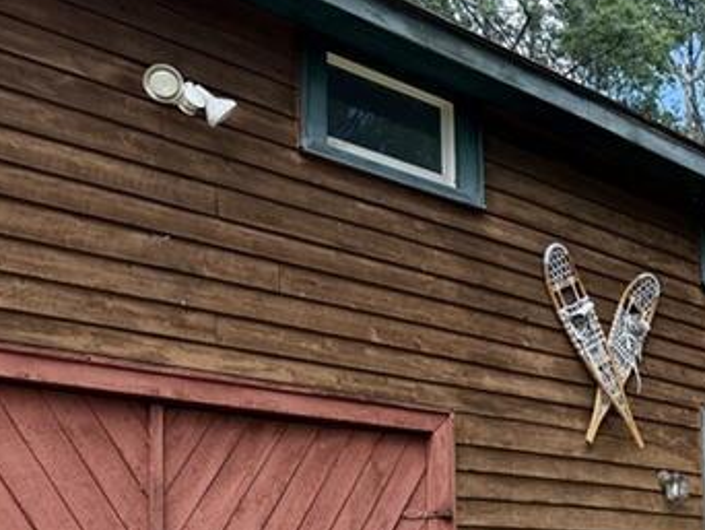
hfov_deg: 26.5
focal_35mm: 64
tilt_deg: +5.4
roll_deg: +3.0
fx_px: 1304
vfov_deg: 22.2
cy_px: 507
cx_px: 867
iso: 100
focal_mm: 6.76
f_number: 1.78
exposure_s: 1/1122
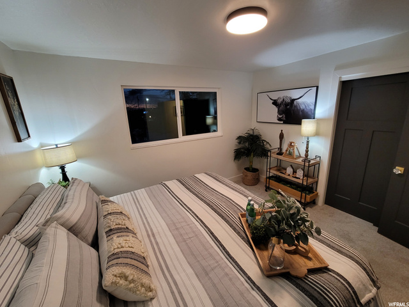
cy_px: 154
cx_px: 204
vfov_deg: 89.9
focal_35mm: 13
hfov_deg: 106.2
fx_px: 154
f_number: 2.2
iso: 200
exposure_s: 1/60
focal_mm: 2.2
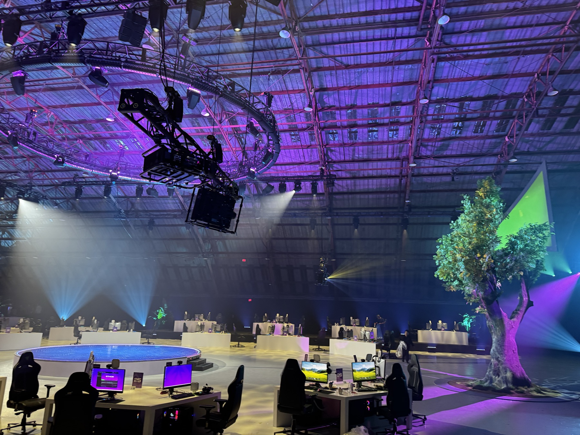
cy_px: 218
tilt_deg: +13.6
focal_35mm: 24
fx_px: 402
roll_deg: -1.9
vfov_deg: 56.8
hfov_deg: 71.6
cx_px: 290
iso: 400
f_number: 1.78
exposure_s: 1/60
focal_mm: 6.76
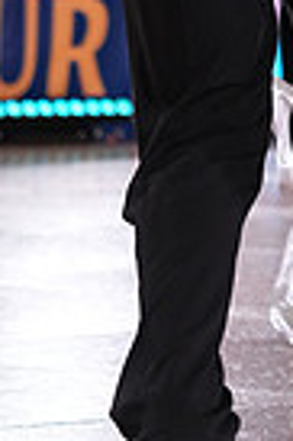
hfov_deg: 3.8
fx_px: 4418
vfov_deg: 5.6
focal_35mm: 361
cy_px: -370
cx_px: 594
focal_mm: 85
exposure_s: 1/500
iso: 2000
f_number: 4
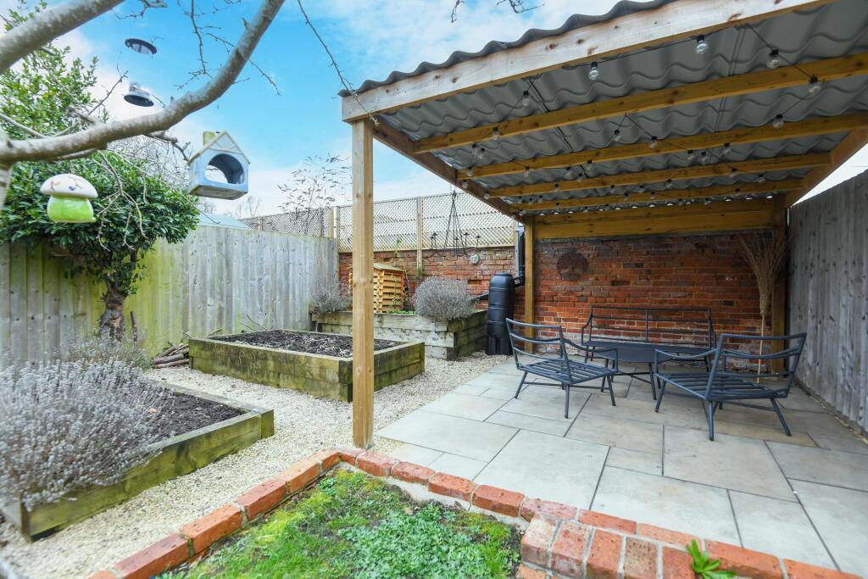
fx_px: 386
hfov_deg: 96.7
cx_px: 434
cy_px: 290
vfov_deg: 73.8
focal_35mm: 16
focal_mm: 16
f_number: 6.3
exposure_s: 1/100
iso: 400
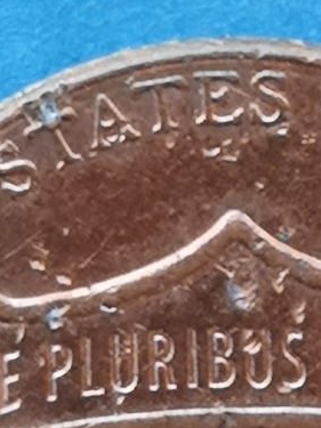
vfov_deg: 5.5
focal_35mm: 361
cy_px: 282
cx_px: 65
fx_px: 4466
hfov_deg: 4.1
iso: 50
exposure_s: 1/114
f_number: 1.8
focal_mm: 5.58
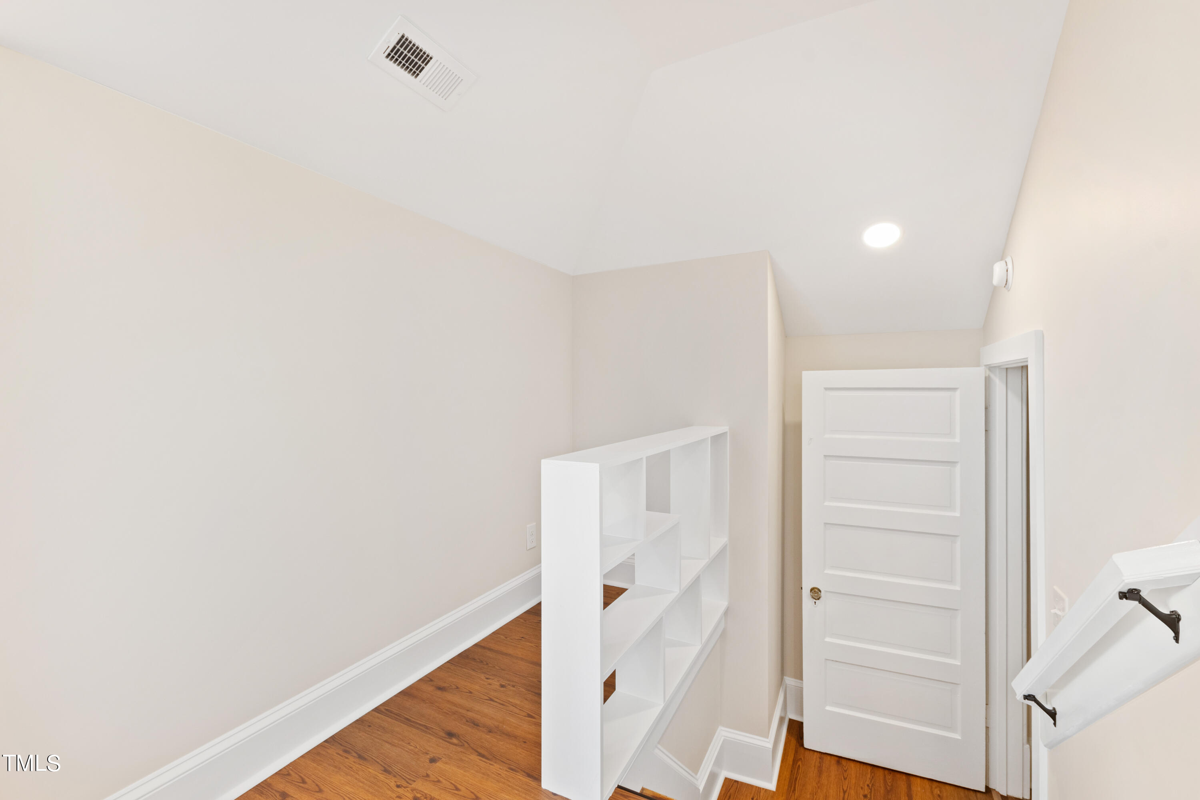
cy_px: 400
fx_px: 500
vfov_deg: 77.3
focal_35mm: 15
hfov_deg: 100.4
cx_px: 600
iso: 100
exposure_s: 1/2.5
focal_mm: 10
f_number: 8
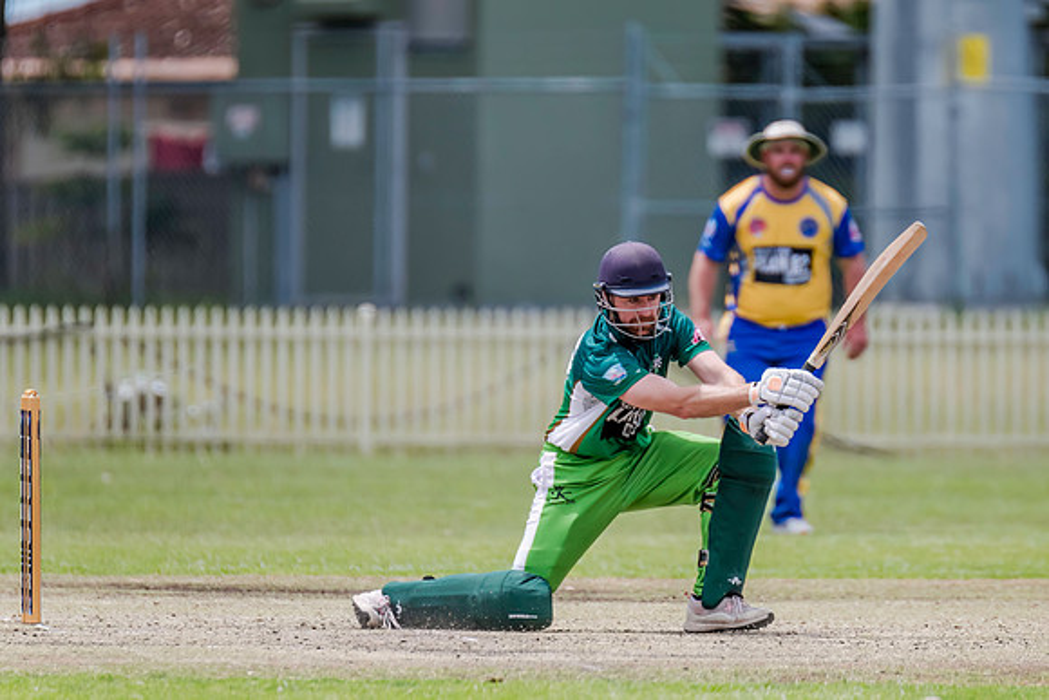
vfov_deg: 2.0
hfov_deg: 3.0
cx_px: 595
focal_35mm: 681
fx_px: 19851
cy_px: 303
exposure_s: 1/2500
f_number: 5.6
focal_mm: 600
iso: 800
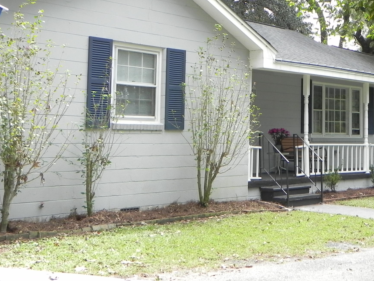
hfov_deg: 33.1
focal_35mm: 57
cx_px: 282
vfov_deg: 25.5
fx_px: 616
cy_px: 96
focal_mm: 5.9
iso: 160
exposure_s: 1/122
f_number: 4.5
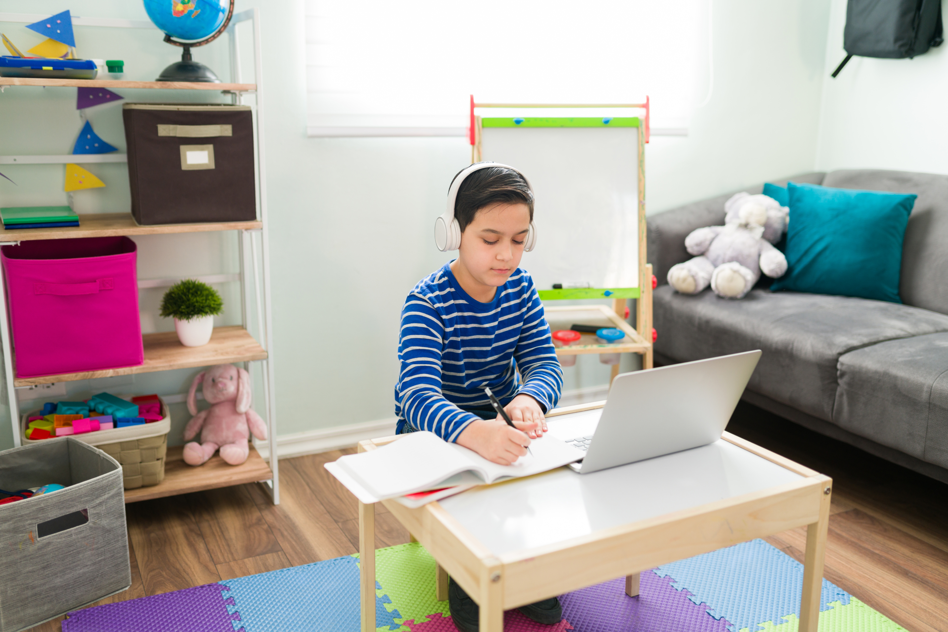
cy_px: 316
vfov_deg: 37.9
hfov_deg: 54.4
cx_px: 474
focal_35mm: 35
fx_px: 922
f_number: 1.8
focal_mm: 35
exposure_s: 1/160
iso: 320
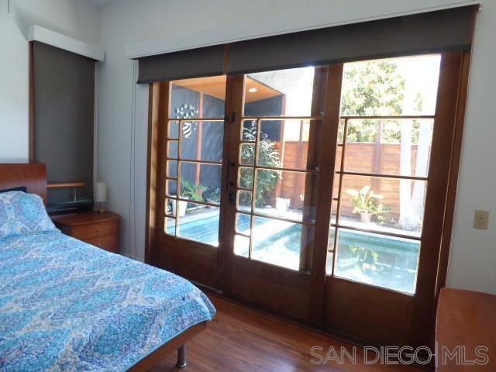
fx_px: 287
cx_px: 248
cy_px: 186
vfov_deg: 66.0
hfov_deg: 81.7
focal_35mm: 20
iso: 200
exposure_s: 1/60
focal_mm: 3.58
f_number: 2.8
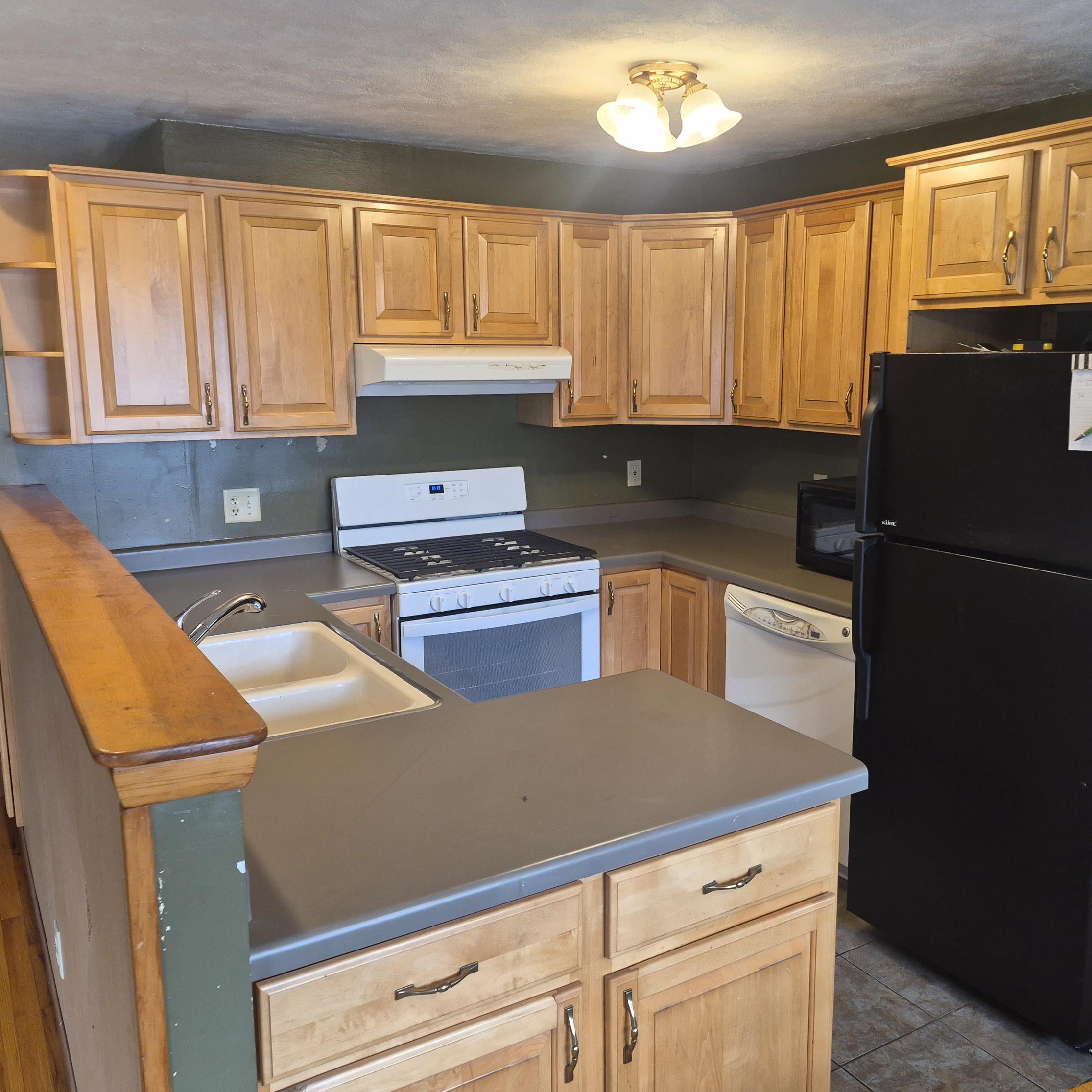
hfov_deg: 57.2
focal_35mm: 28
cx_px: 599
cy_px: 535
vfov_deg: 57.3
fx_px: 999
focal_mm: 5.4
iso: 250
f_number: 1.8
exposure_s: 1/120
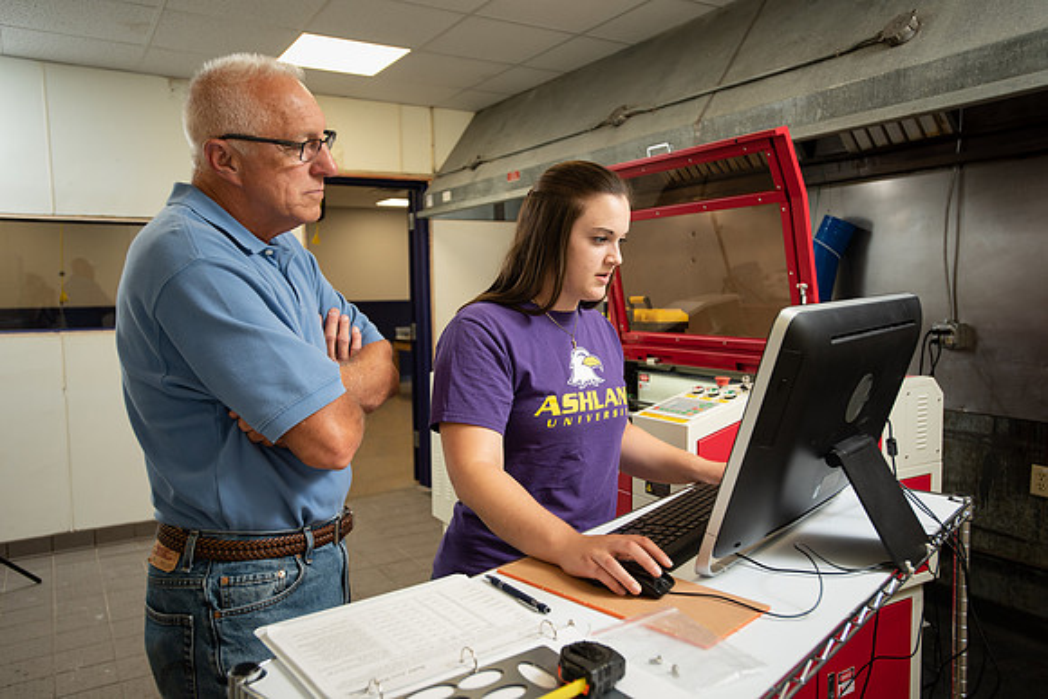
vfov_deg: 49.6
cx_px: 524
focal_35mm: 26
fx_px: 757
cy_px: 350
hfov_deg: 69.4
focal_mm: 26
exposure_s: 1/160
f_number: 4.5
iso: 500
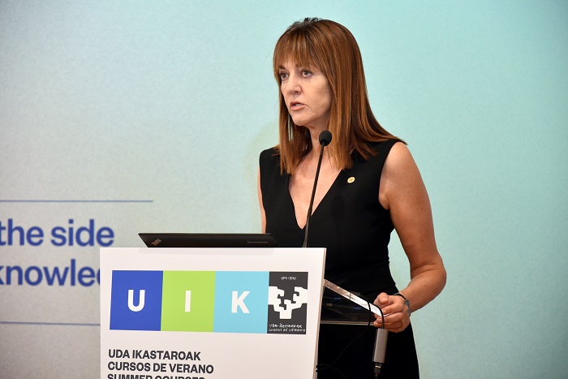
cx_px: 284
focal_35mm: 120
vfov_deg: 11.4
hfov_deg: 17.1
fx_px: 1894
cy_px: 190
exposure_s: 1/200
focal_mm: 80
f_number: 4
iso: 800
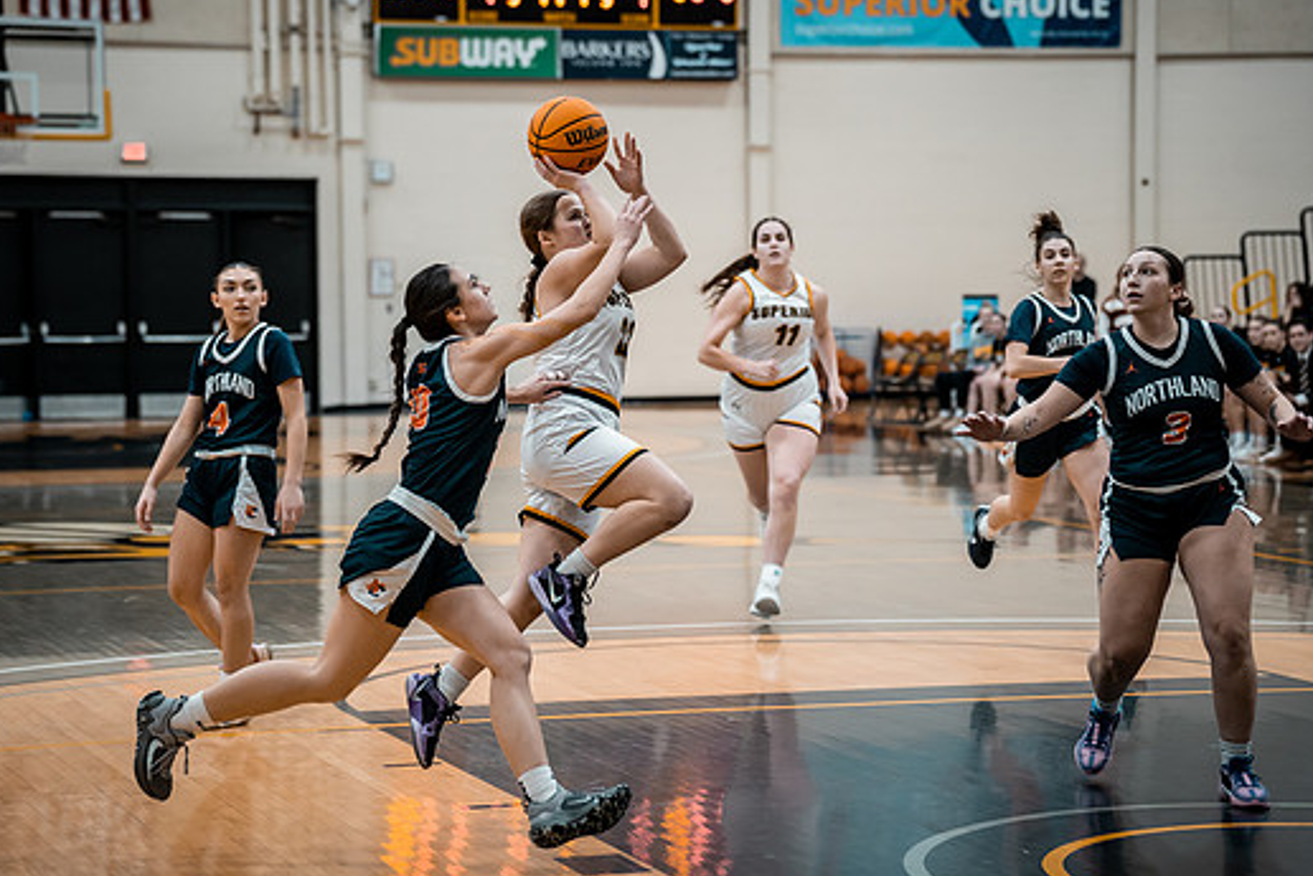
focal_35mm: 100
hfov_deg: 20.4
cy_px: 400
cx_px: 658
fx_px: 3648
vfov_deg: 13.7
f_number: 2.8
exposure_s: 1/640
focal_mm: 82
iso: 1250
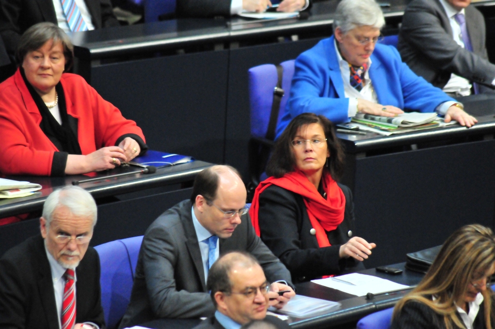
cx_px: 248
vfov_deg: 4.0
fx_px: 4738
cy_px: 164
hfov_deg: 6.0
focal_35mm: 345
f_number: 5.3
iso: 3200
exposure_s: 1/90
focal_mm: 230
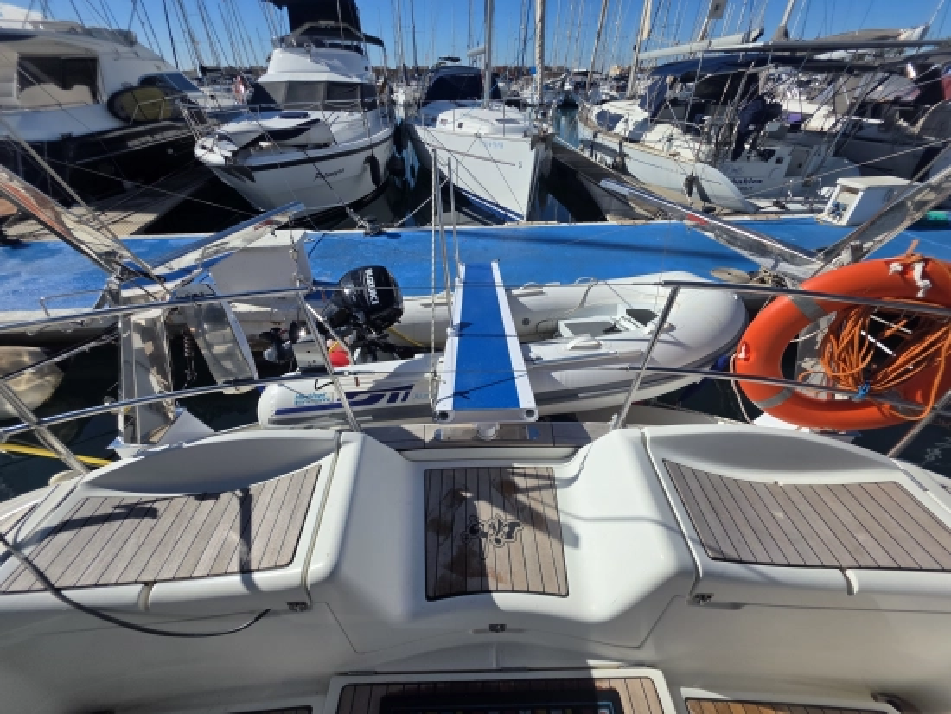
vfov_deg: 90.0
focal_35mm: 13
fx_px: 357
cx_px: 476
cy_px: 357
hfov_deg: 106.2
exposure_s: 1/4217
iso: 40
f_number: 1.9
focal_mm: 2.2
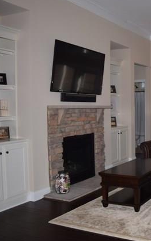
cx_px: 169
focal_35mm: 42
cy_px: 119
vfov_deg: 47.2
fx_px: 276
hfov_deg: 27.7
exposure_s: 1/60
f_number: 3.5
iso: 100
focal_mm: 18
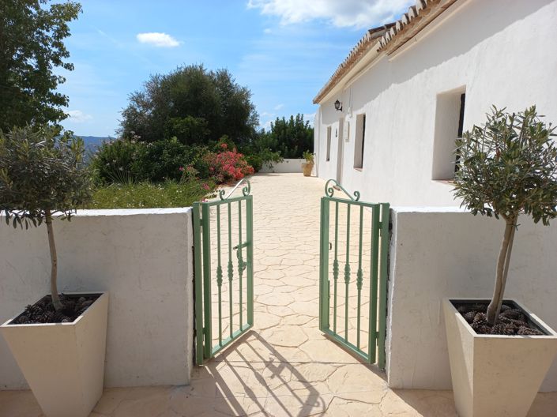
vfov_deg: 54.8
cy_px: 208
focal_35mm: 25
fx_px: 402
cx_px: 278
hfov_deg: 69.4
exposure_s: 1/1252
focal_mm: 4.6
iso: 25
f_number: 1.8
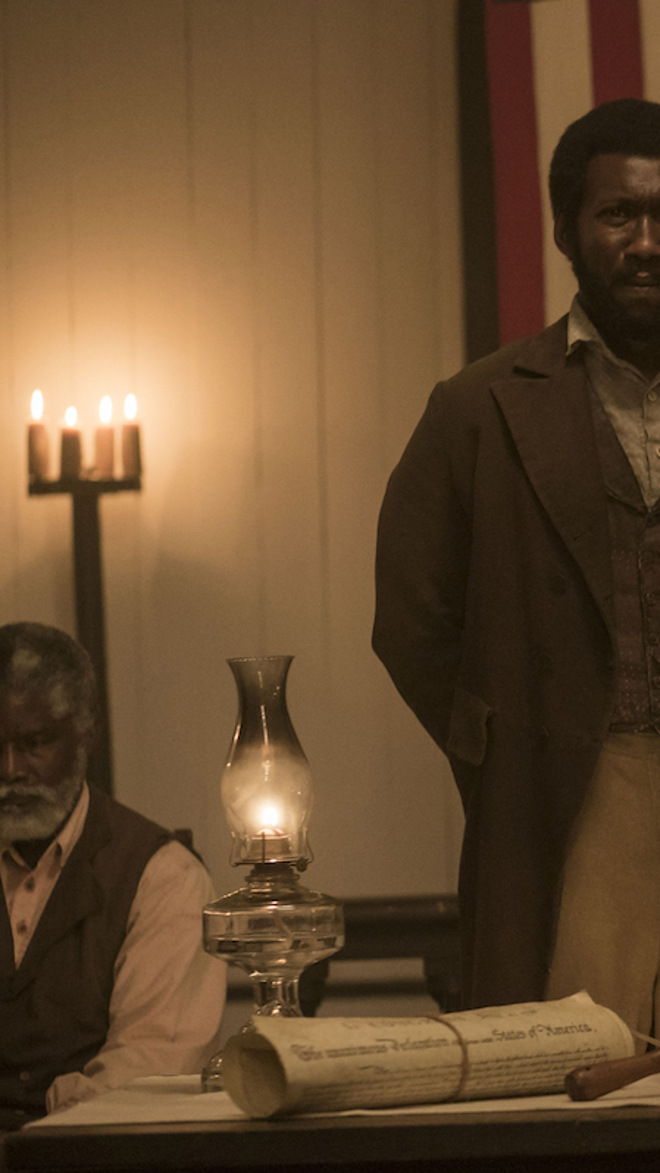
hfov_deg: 8.9
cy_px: 585
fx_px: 4168
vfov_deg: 16.0
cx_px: 873
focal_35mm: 134
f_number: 3.2
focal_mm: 85
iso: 6400
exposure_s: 1/125
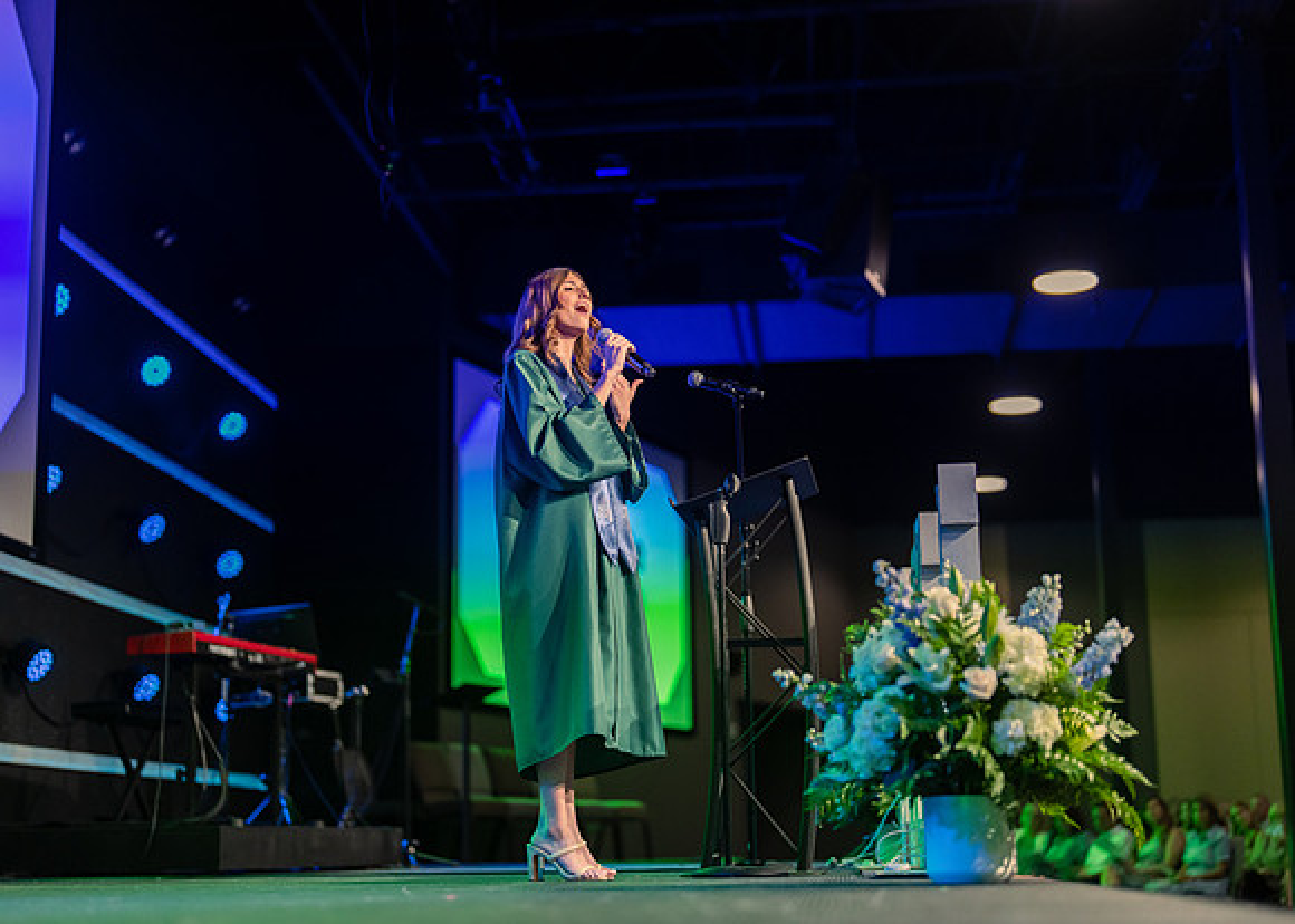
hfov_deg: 35.7
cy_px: 462
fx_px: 2012
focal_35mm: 55
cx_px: 648
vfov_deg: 25.9
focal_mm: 50
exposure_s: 1/500
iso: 1000
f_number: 1.4
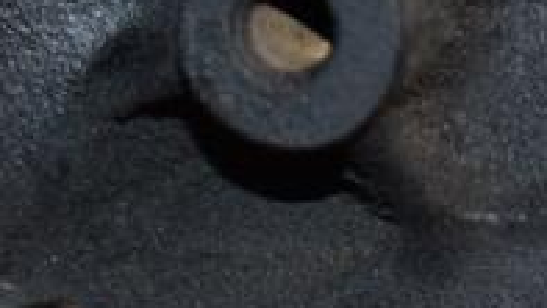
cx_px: 189
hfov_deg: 5.6
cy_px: 494
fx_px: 5543
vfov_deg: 3.2
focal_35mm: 382
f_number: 5.3
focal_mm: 80
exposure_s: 1/60
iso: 800
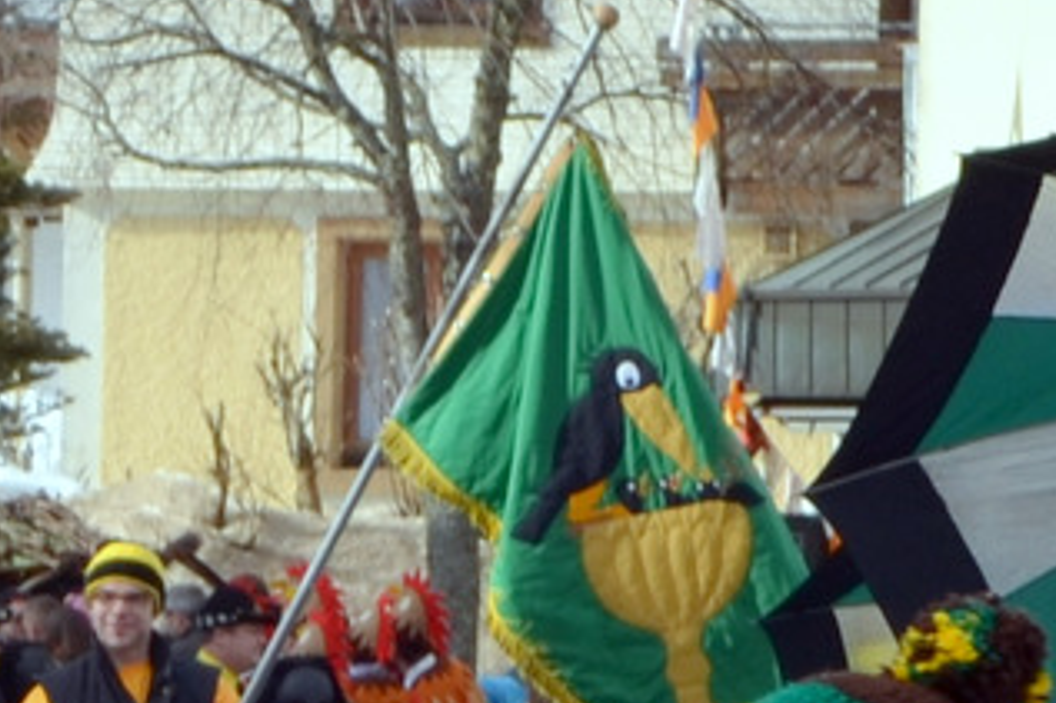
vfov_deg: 4.5
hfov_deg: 6.8
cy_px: 1144
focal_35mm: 303
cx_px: 603
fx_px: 8883
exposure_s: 1/200
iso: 100
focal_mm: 40
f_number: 10
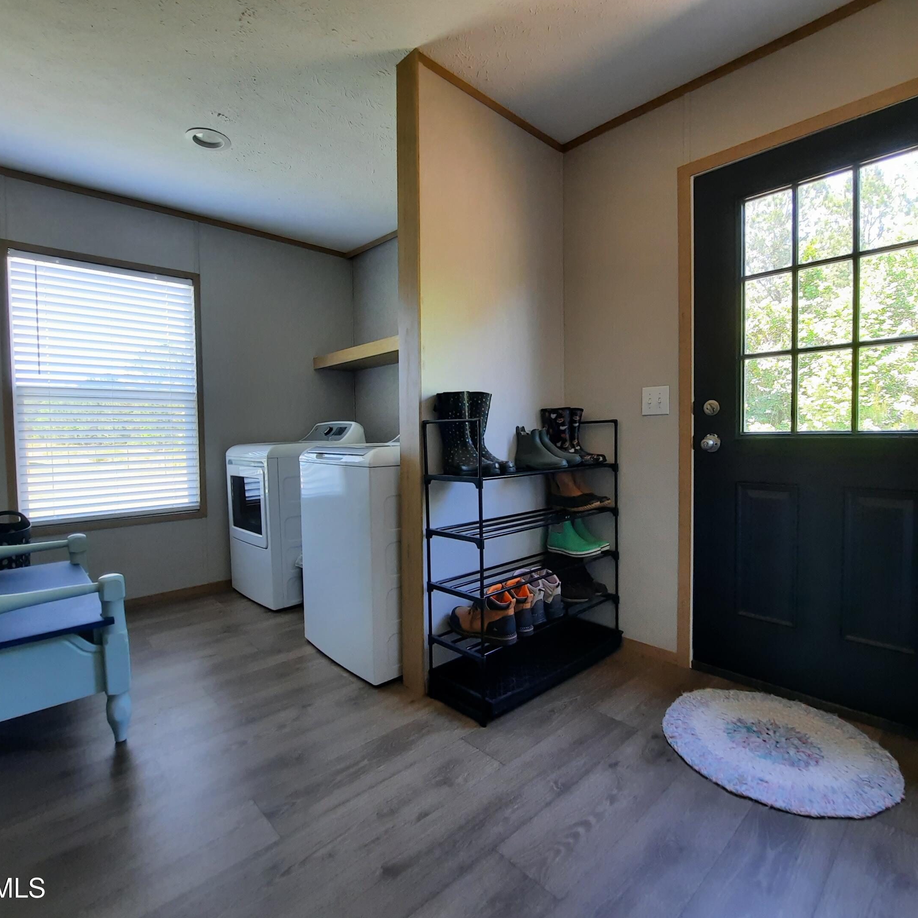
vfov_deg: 87.4
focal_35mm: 16
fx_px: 480
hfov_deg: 87.4
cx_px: 480
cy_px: 453
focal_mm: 1.74
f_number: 2.2
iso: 125
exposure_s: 1/40
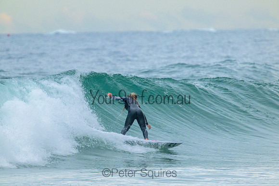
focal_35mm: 800
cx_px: 140
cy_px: 93
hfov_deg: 2.6
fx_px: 6201
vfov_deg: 1.7
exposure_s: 1/1600
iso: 5000
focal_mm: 800
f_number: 11
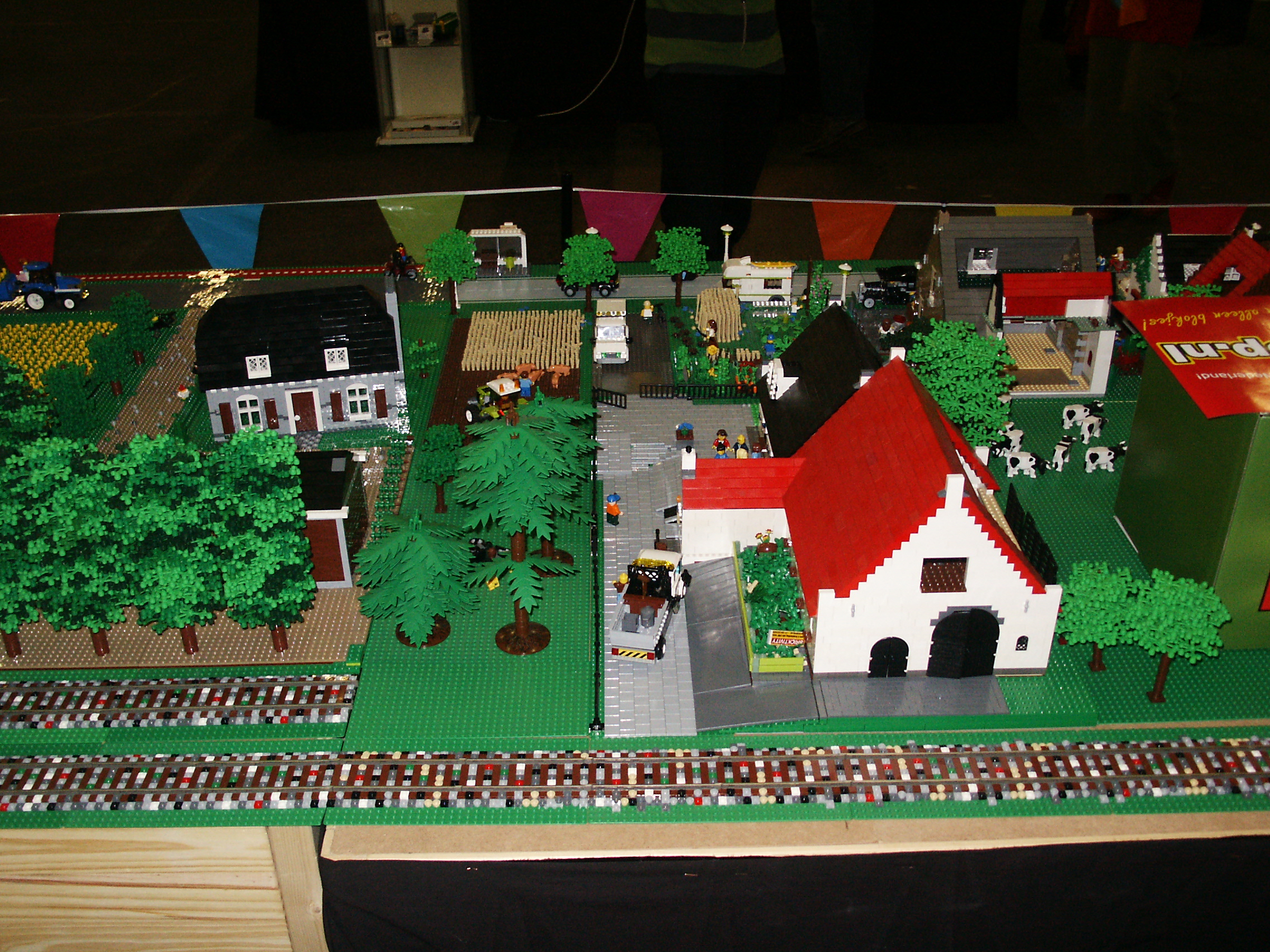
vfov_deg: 39.7
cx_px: 635
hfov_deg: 51.4
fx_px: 1321
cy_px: 476
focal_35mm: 36
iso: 200
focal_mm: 7.56
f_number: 3
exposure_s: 1/45
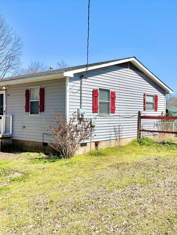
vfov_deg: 52.6
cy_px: 118
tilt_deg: +0.7
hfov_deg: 38.7
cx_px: 148
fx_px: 239
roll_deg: -0.4
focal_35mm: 35
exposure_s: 1/4082
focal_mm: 5.96
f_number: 1.6
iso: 50
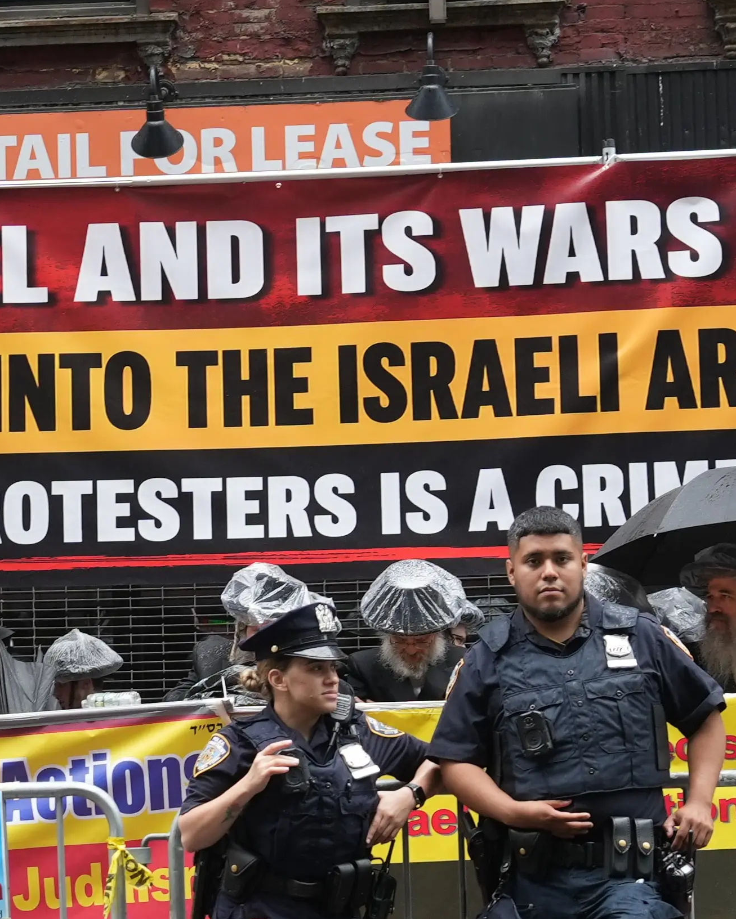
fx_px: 4165
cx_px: -83
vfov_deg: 12.6
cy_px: 456
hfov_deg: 10.0
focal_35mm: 153
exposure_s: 1/160
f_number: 4
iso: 320
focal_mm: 38
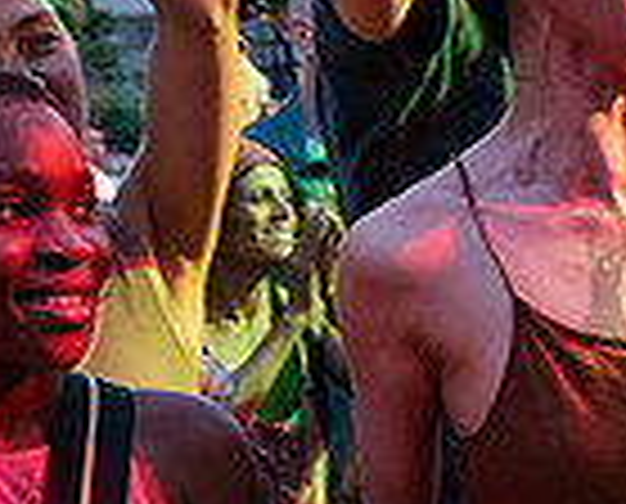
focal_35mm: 125
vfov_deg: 12.3
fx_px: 2322
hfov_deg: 15.1
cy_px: 488
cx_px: 23
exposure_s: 1/250
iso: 4000
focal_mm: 32
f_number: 3.5
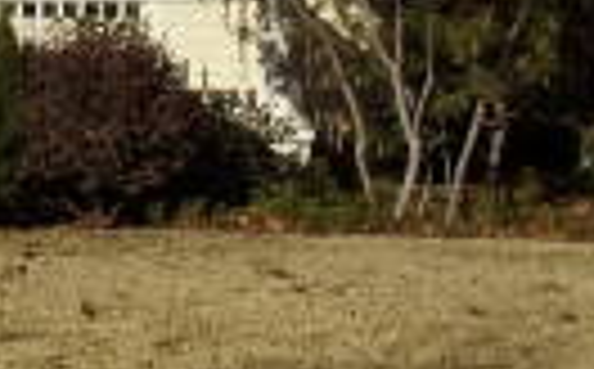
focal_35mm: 257
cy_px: -482
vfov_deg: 5.0
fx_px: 4153
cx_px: -459
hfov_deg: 7.9
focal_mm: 6.81
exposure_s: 1/320
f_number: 7.5
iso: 80
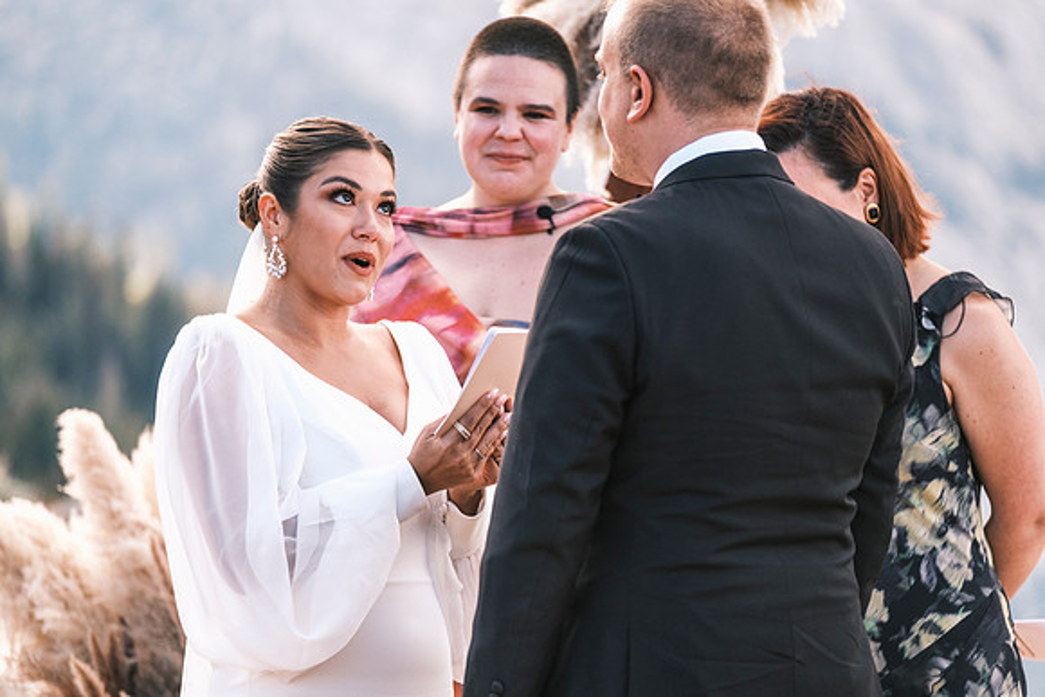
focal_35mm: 202
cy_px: 348
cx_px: 522
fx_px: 5865
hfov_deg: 10.2
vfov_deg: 6.8
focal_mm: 134.4
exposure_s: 1/900
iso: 400
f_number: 2.8
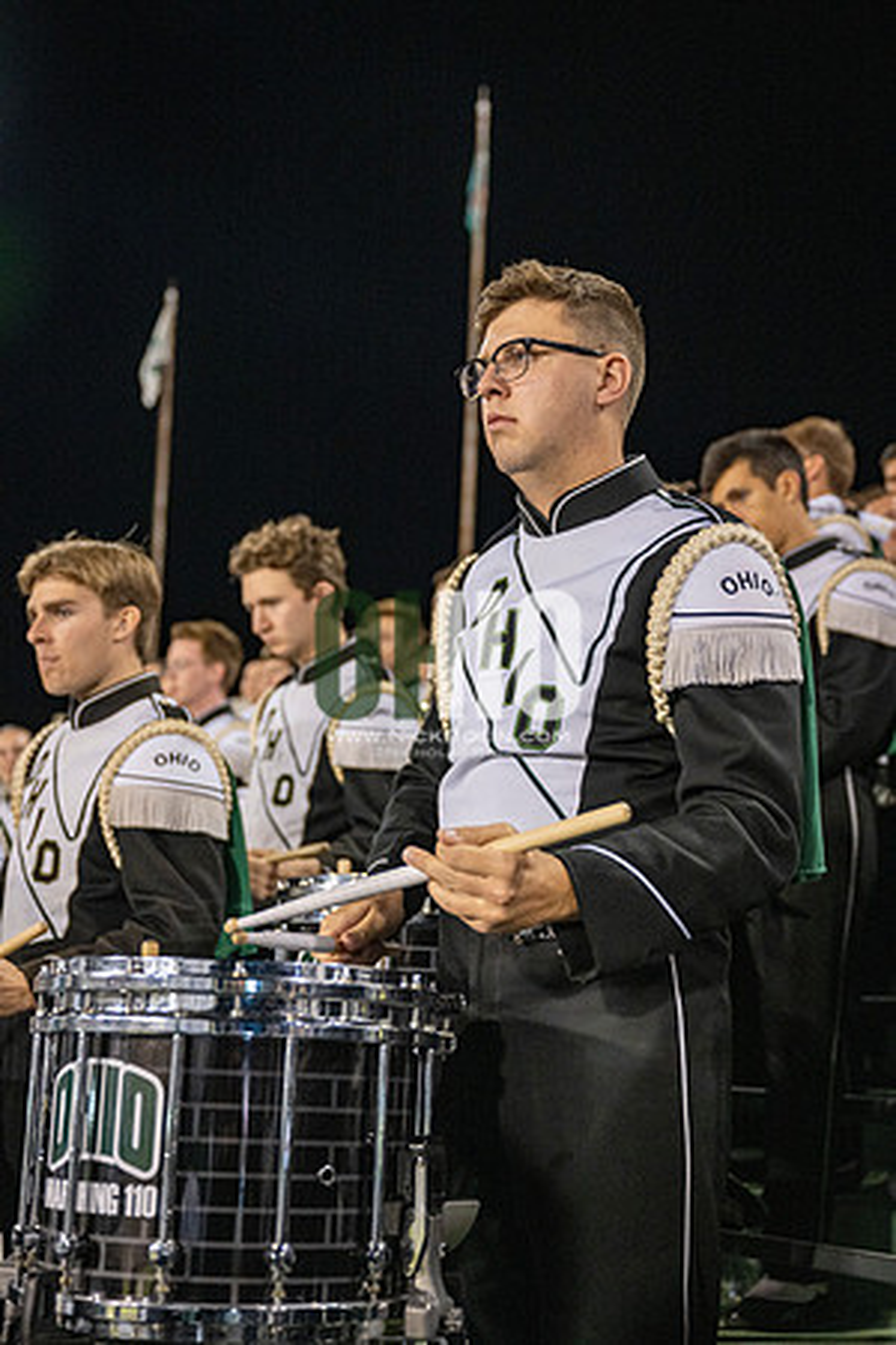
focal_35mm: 47
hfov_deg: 28.6
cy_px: 672
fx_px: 1755
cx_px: 448
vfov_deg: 41.9
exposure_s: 1/500
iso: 2000
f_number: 3.2
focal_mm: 47
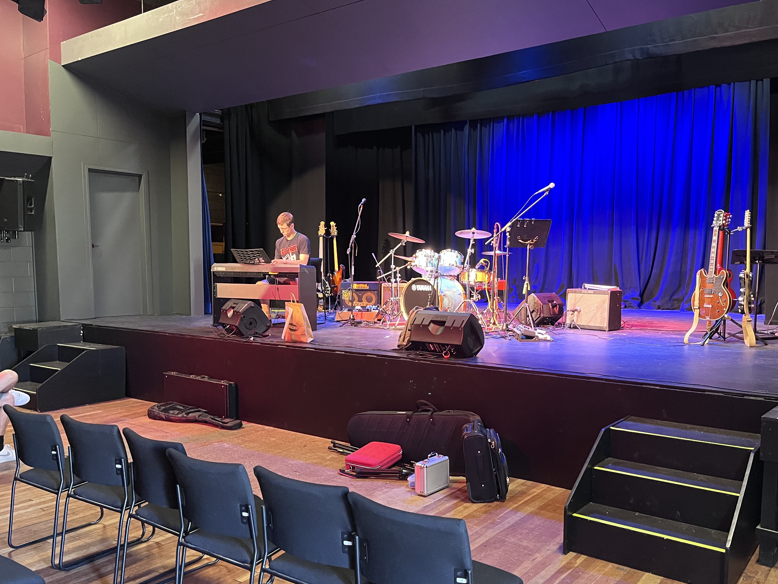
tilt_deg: -5.4
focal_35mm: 30
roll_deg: +0.7
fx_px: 674
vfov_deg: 46.7
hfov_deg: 59.9
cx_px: 424
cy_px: 320
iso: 500
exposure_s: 1/33
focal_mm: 5.1
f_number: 1.6
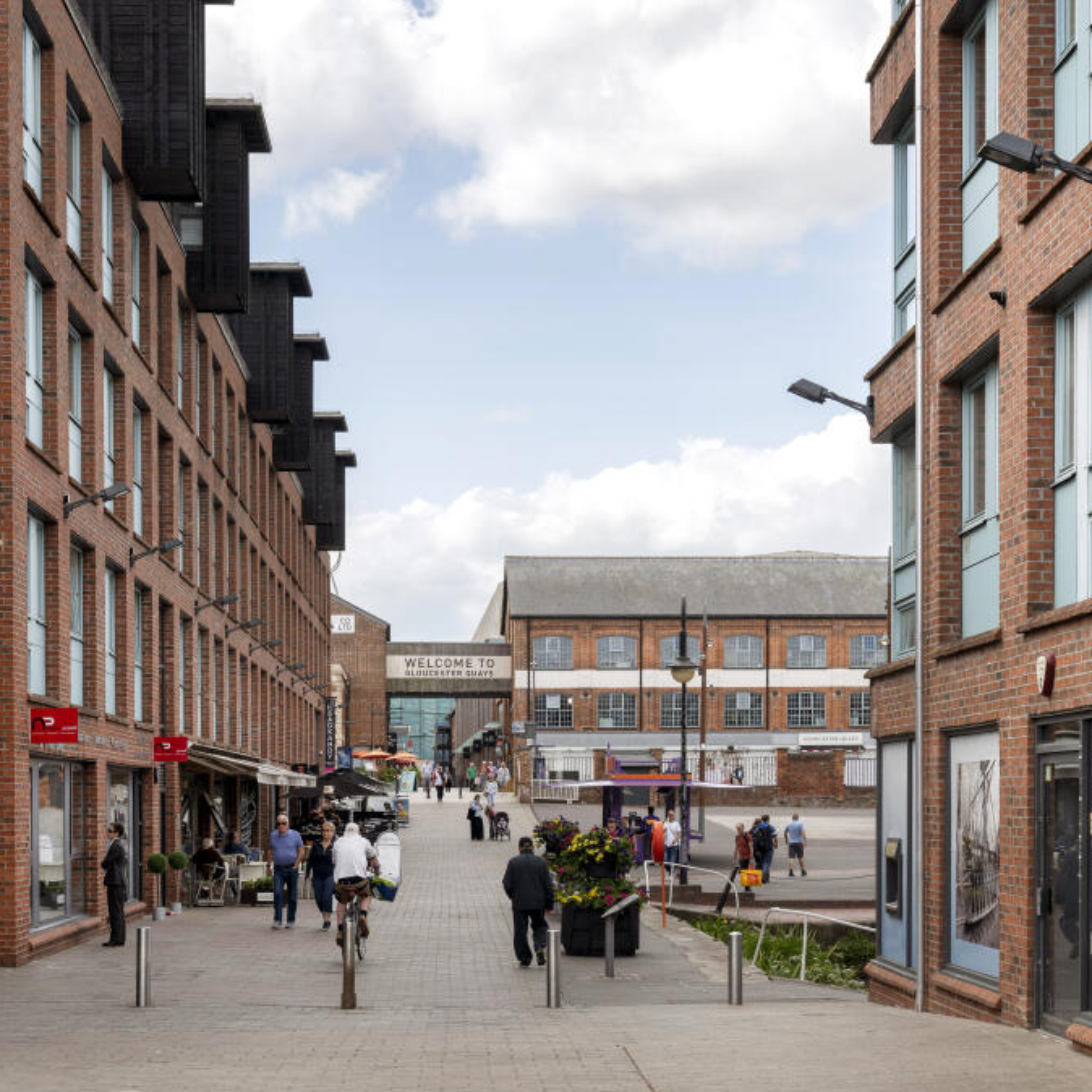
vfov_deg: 27.7
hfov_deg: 27.7
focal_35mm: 62
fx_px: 2213
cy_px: 548
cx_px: 599
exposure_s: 1/200
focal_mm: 48
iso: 125
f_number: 8
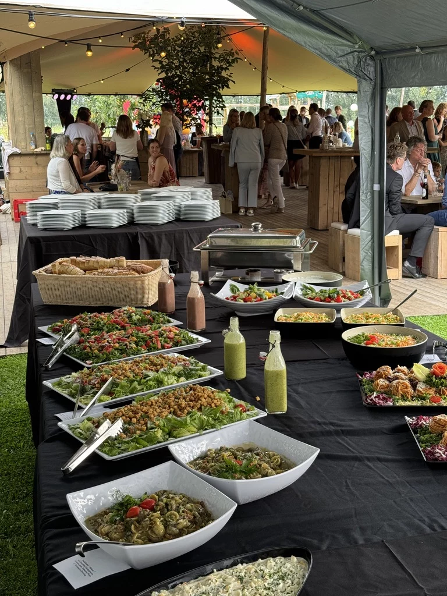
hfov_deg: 30.3
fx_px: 826
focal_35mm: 48
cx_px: 224
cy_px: 298
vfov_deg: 39.7
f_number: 1.78
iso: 100
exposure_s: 1/87
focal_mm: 6.76
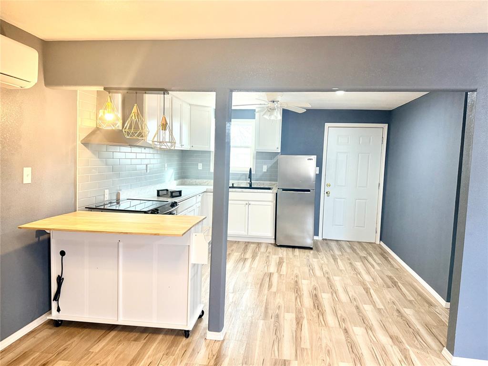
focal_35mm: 24
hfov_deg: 71.6
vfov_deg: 56.8
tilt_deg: -4.1
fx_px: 338
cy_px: 183
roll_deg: -2.2
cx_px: 244
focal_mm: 6.76
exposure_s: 1/120
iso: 320
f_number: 1.78
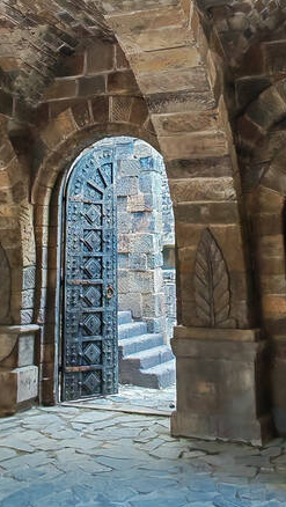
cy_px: 122
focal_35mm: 42
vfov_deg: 46.4
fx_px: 565
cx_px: 131
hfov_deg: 28.4
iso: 125
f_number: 2.2
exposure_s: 1/20
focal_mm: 1.96
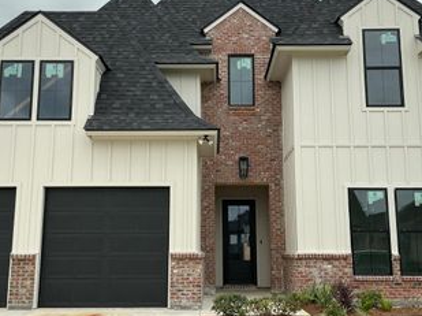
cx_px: 208
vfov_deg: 30.8
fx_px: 572
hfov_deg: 40.5
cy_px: 140
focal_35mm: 47
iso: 25
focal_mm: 3
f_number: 1.8
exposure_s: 1/1675
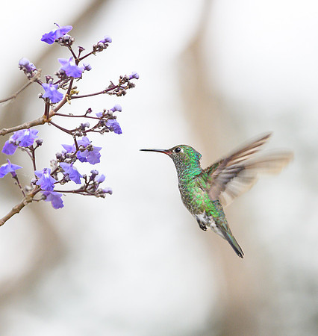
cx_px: 156
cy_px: 152
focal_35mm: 849
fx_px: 9081
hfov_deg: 2.0
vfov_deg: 2.1
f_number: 4
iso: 2500
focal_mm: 500
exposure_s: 1/500
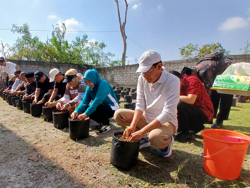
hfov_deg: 75.7
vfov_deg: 61.0
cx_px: 102
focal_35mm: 22
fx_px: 159
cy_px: 103
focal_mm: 1.4
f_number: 2.2
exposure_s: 1/1248
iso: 50
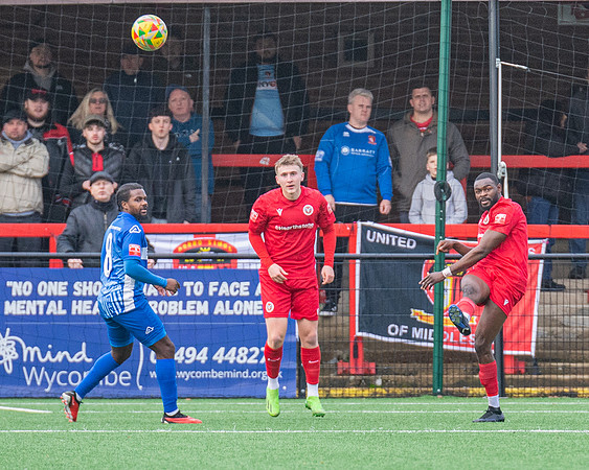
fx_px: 14234
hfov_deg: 2.4
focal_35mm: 817
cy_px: 229
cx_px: 507
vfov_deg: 1.9
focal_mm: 300
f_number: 4
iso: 1600
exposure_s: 1/1250
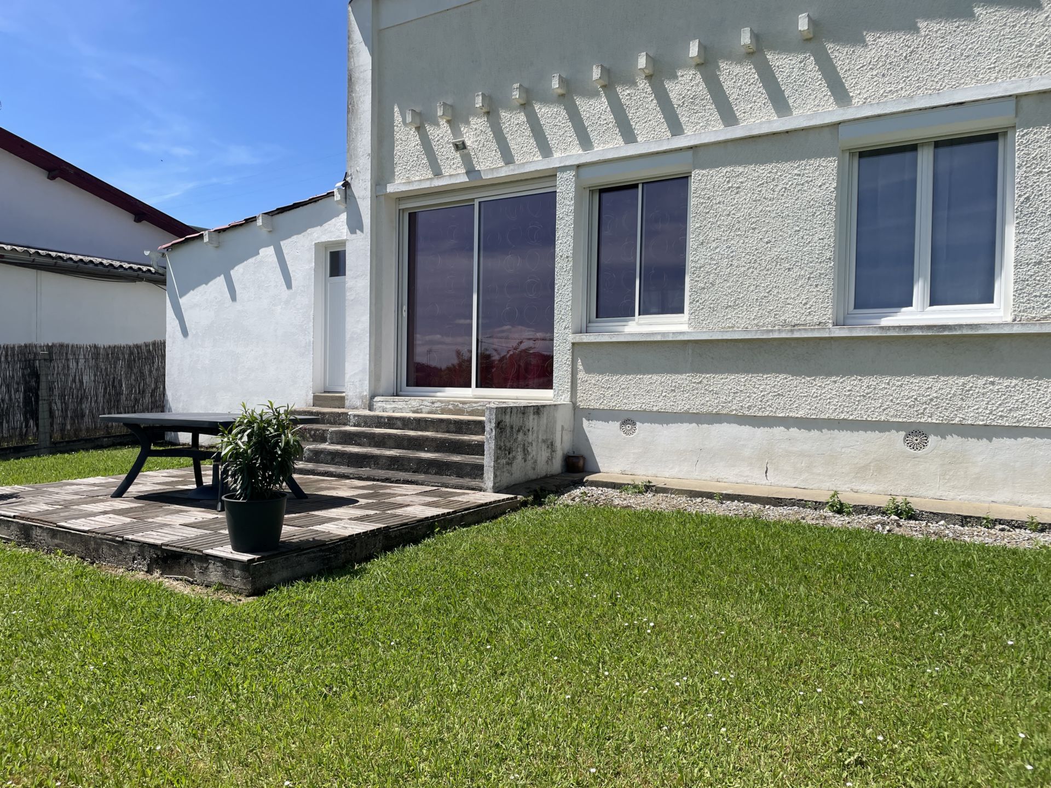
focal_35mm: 26
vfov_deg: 53.1
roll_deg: -1.0
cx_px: 526
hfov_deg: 67.3
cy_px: 394
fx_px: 789
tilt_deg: +0.2
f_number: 1.6
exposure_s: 1/4132
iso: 32
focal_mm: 4.2
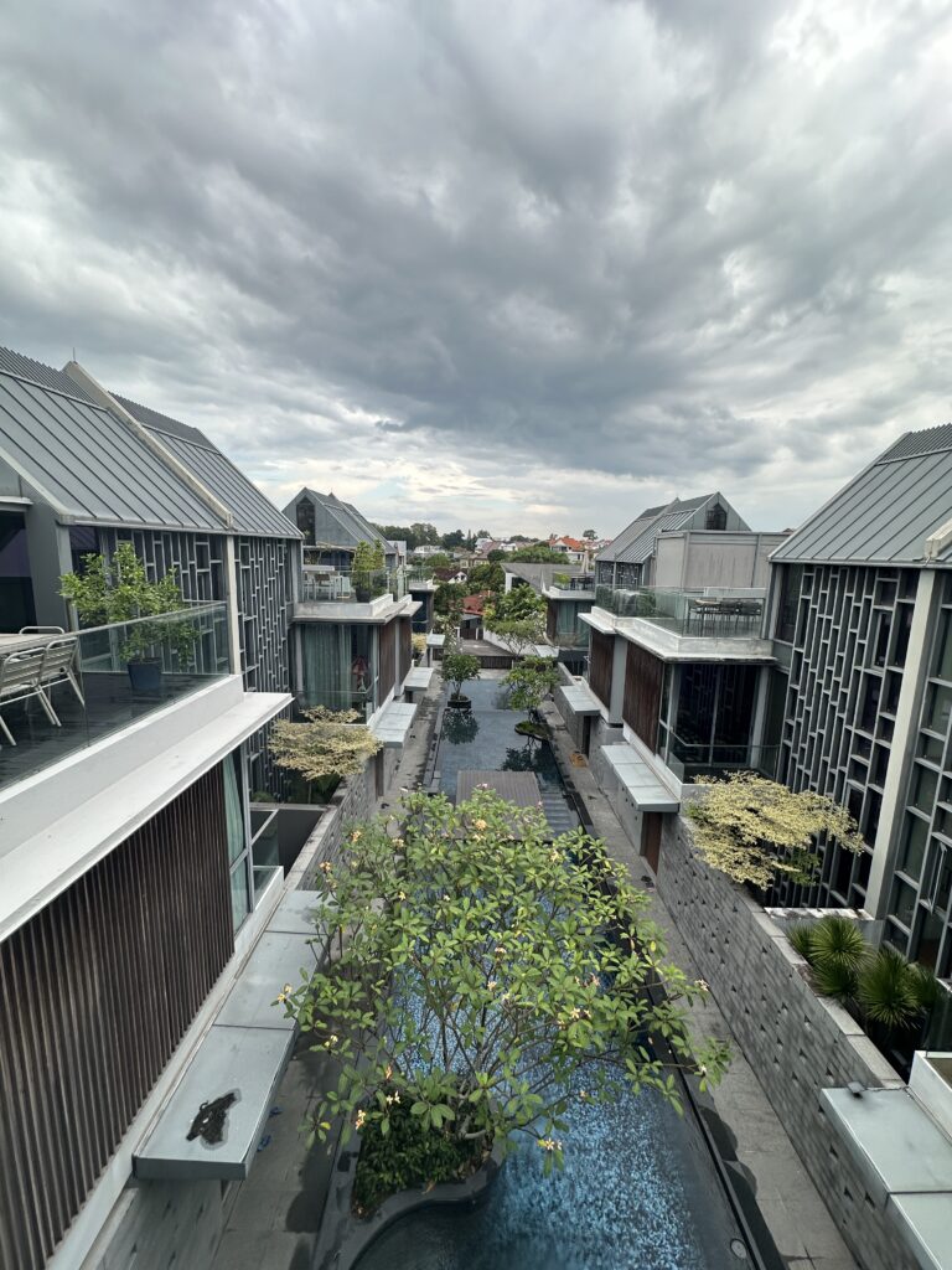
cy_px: 635
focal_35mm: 14
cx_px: 476
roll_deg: -1.8
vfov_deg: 102.1
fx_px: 513
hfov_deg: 85.7
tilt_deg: -9.8
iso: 40
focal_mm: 2.22
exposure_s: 1/363
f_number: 2.2
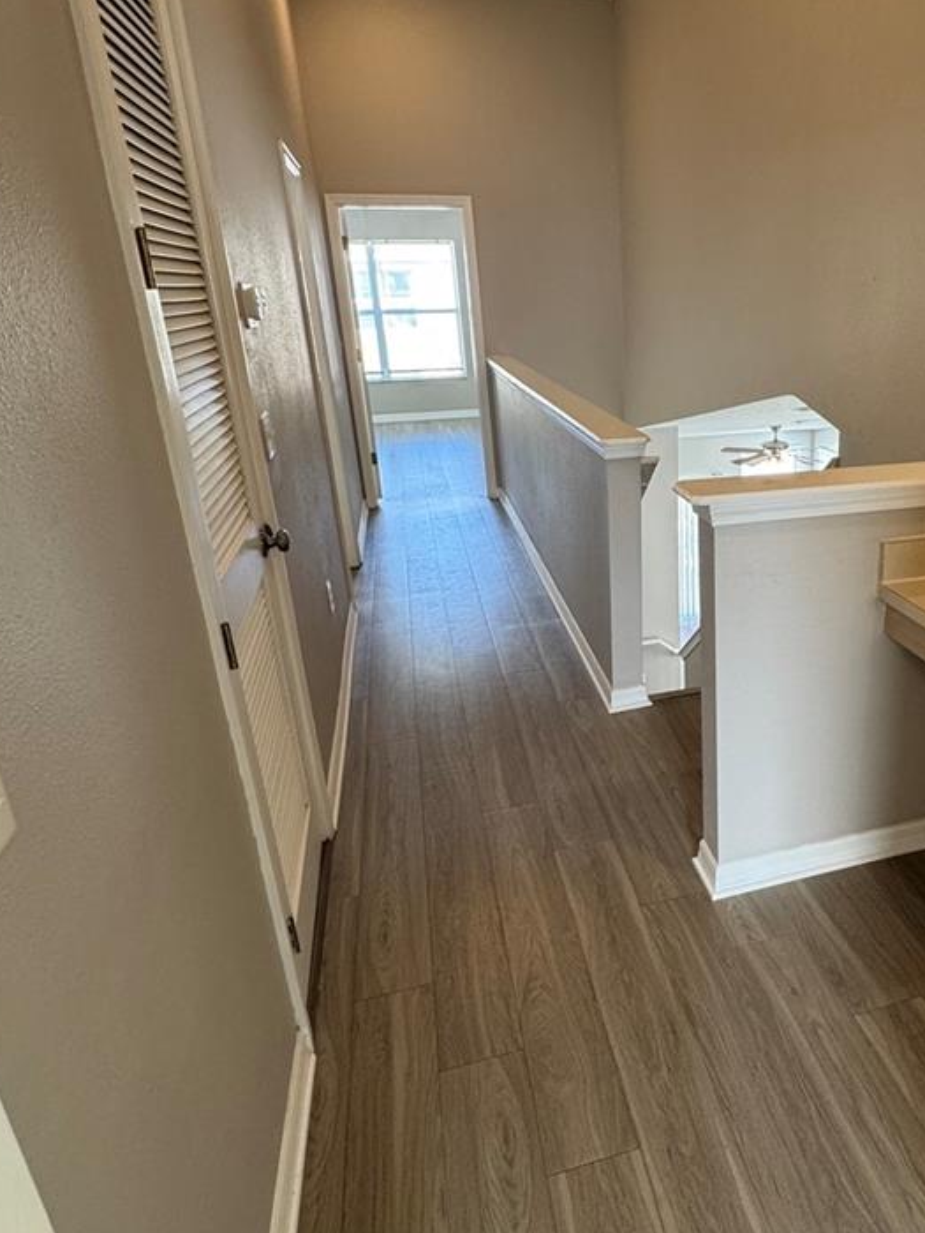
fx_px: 855
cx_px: 682
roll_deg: +1.5
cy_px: 588
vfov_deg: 71.6
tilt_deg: -20.1
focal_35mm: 24
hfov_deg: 54.4
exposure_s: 1/120
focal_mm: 2.22
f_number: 2.2
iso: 200
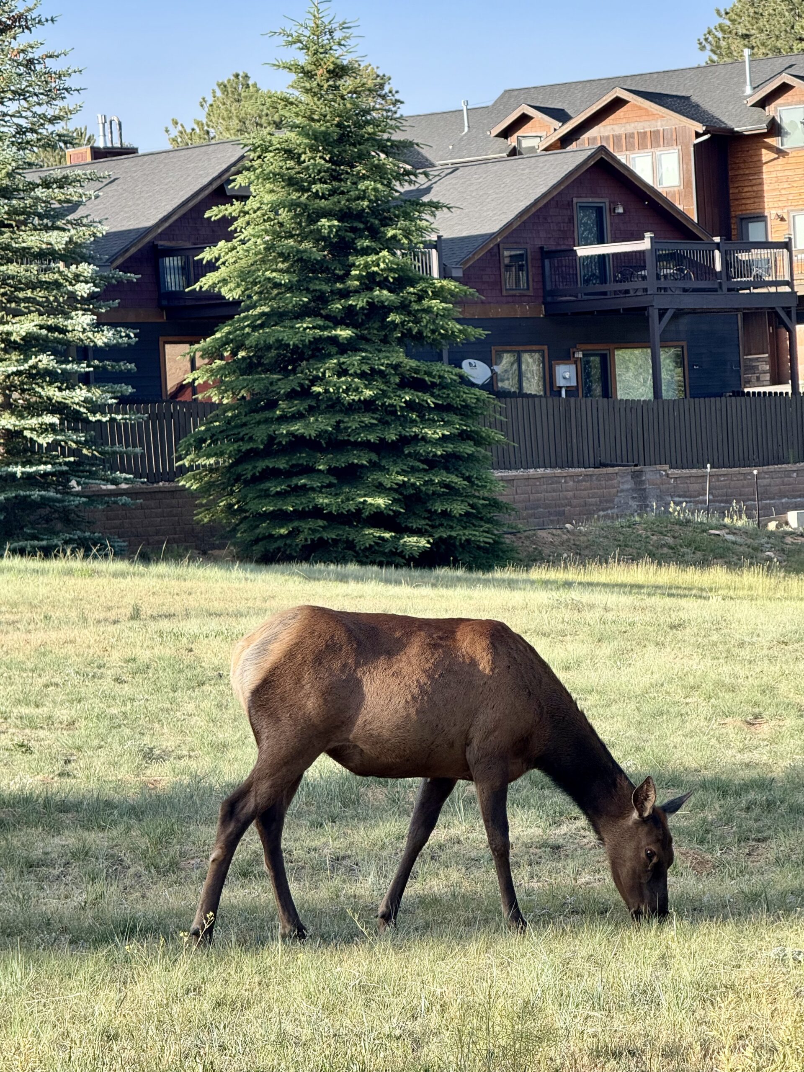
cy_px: 536
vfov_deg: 16.4
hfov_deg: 12.3
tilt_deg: -0.6
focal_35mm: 120
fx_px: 3716
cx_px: 402
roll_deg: +3.3
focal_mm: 15.66
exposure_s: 1/477
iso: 64
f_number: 2.8
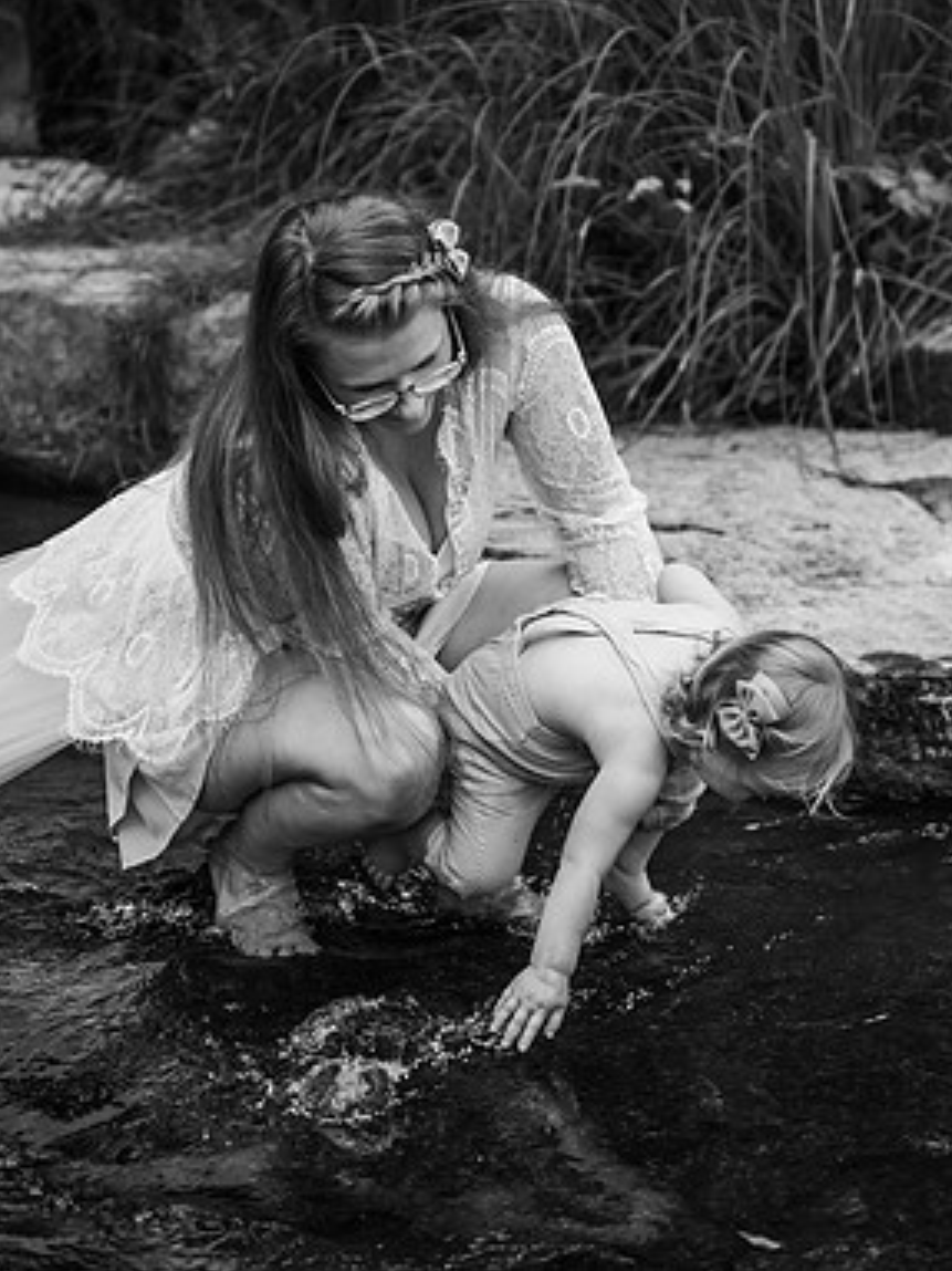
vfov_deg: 19.3
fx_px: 3742
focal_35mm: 102
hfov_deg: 14.5
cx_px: 627
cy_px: 632
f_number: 2.8
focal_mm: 70
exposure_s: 1/1600
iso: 500
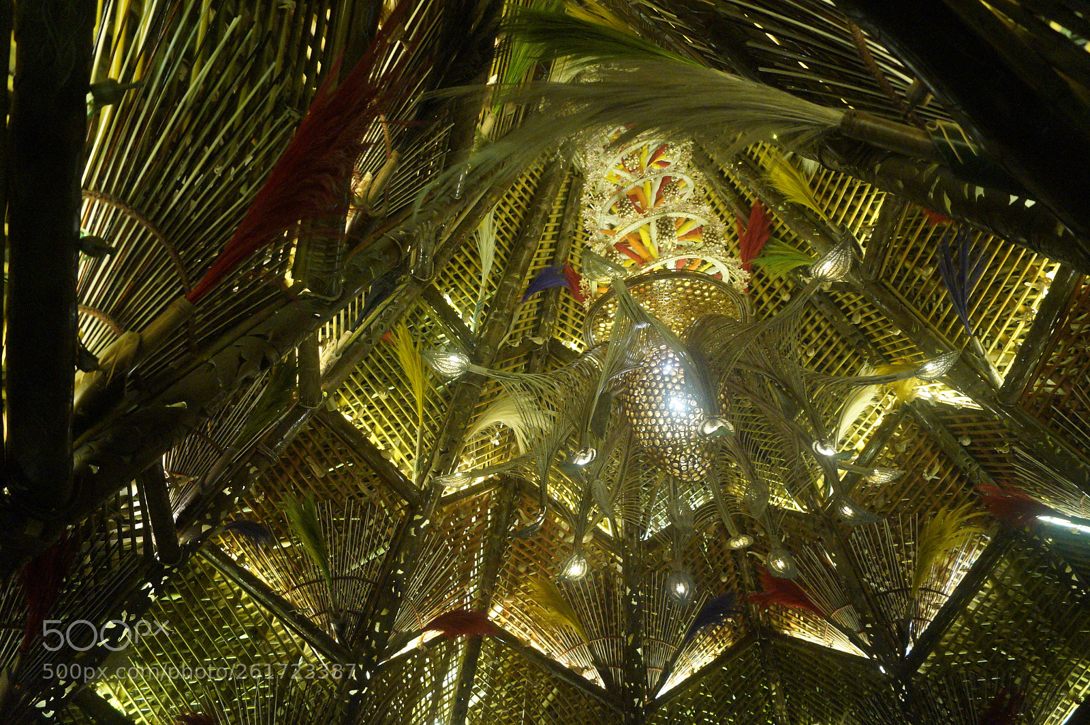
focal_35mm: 27
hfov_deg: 67.4
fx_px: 817
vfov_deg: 47.9
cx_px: 545
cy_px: 362
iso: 3200
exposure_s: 1/100
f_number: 3.5
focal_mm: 18
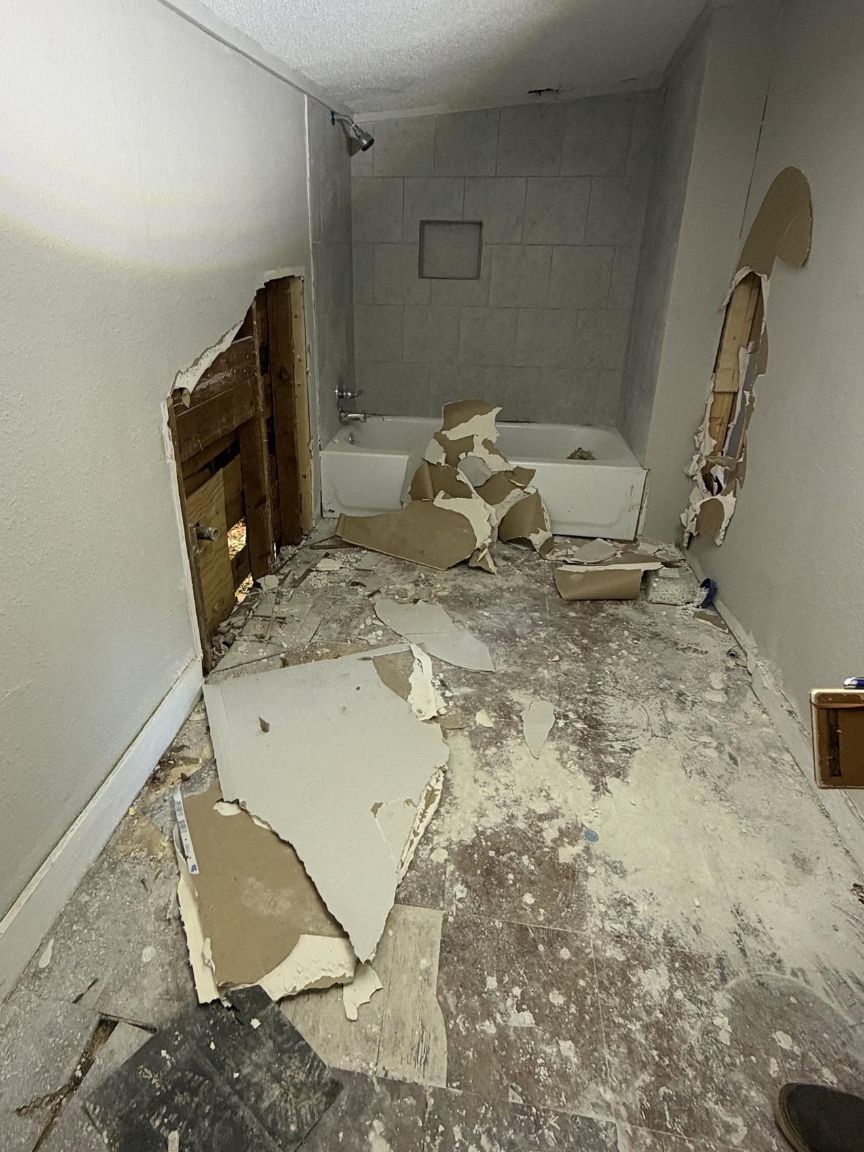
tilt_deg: -25.8
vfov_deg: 84.5
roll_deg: -0.9
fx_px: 632
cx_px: 383
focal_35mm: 19
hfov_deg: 68.5
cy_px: 524
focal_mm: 2.22
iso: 320
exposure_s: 1/61
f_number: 2.2
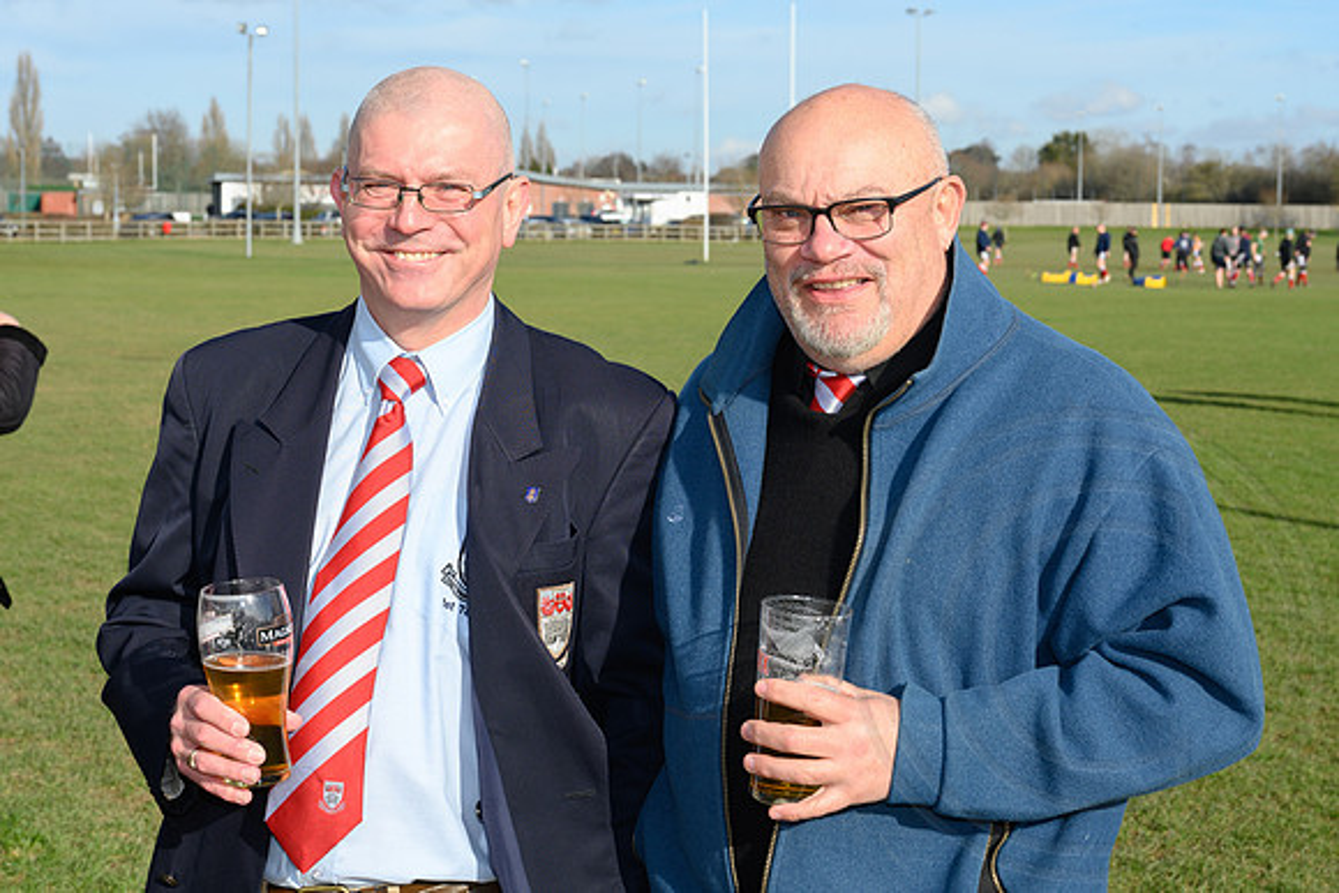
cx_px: 728
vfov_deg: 21.1
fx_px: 2392
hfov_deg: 31.3
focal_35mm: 64
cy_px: 362
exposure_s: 1/200
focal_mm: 41
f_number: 7.1
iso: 64
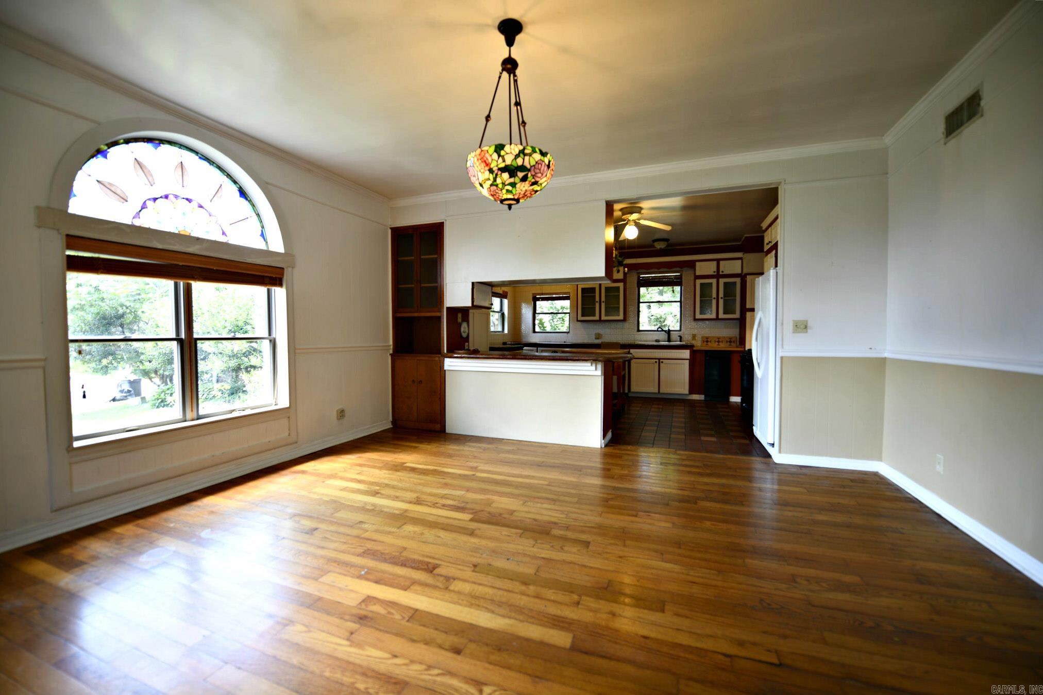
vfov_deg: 81.2
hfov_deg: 104.3
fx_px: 406
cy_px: 348
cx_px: 522
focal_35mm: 14
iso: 72
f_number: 2.8
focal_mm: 14
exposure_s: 1/15
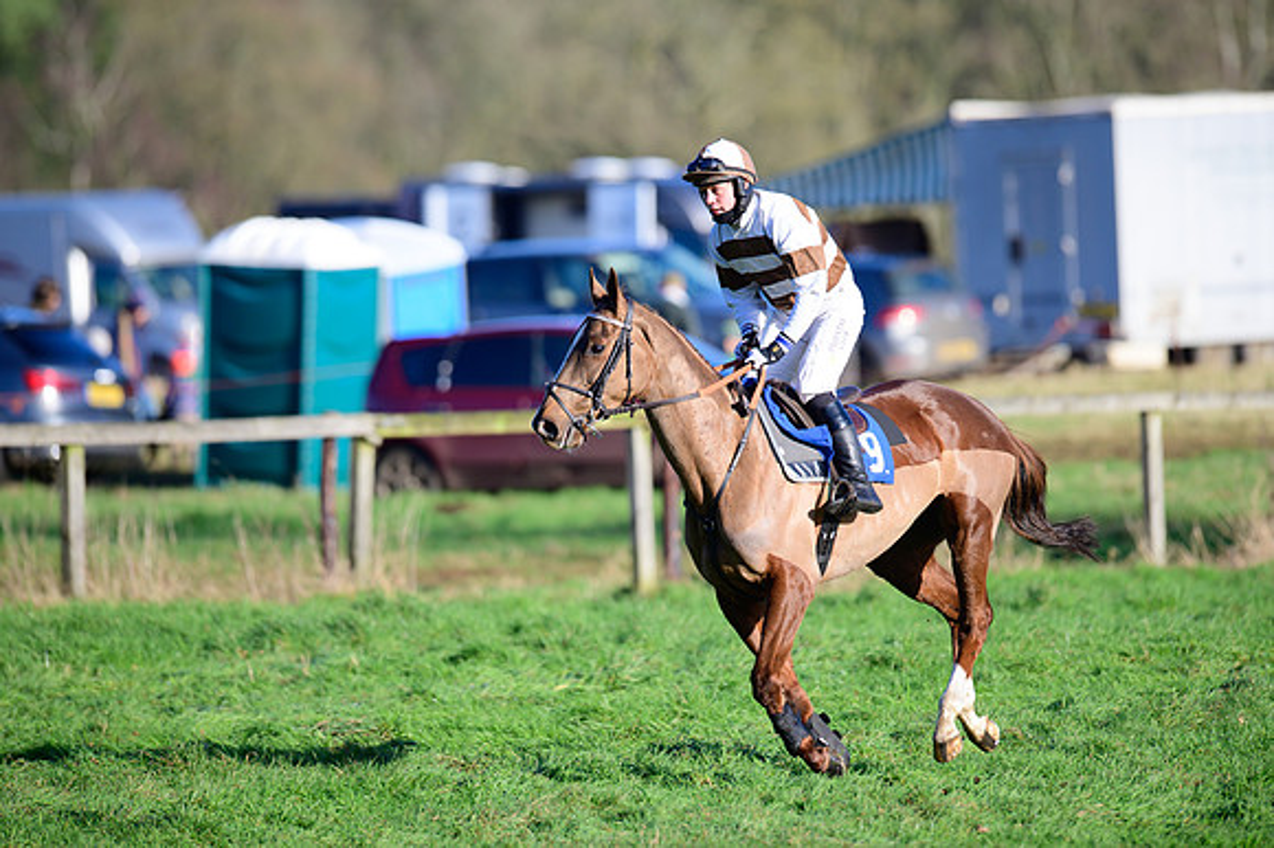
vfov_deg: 3.4
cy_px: 424
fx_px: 14147
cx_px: 637
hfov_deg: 5.2
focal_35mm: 400
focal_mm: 400
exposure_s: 1/2000
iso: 400
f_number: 5
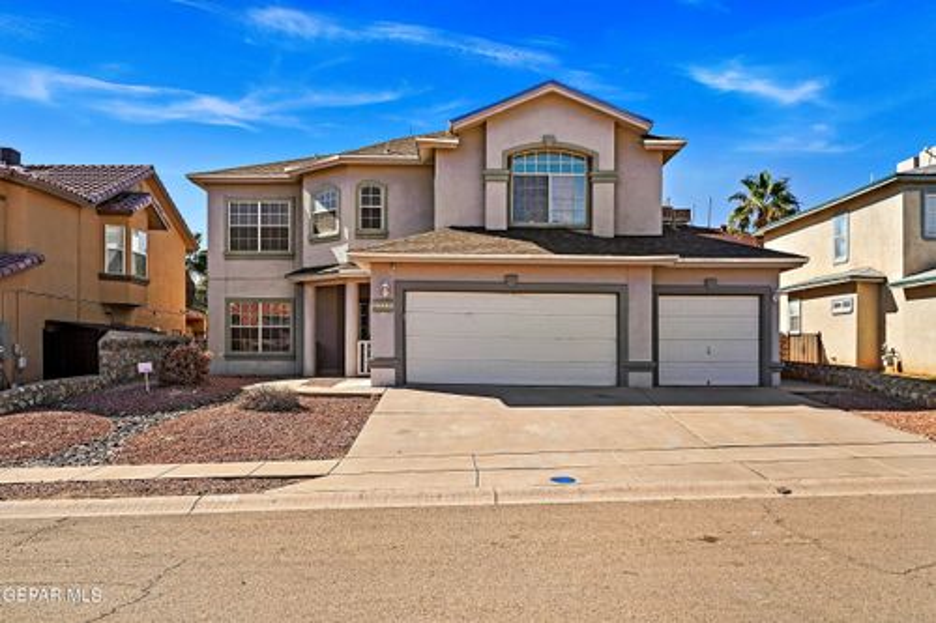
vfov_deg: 42.3
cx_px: 468
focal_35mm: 31
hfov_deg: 60.3
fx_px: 806
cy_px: 312
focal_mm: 31
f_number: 8
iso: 100
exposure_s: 1/100
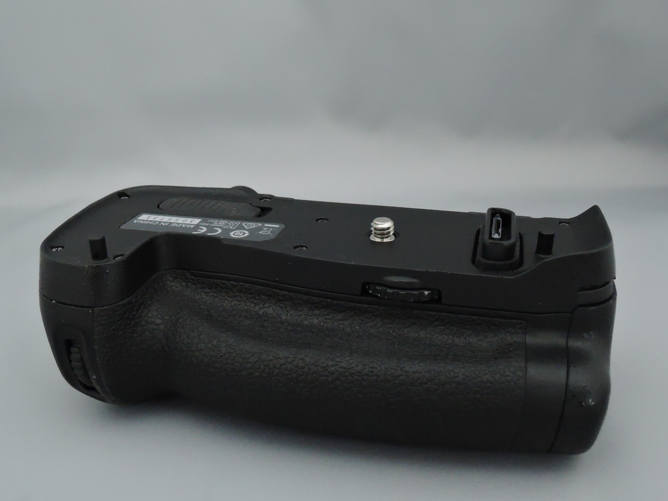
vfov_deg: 40.7
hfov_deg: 52.6
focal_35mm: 35
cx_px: 334
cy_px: 250
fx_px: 675
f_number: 5.6
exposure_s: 1/160
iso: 1600
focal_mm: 7.5
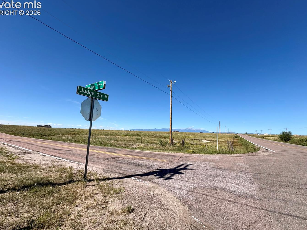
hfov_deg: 98.0
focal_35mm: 15
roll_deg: -2.7
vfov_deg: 81.7
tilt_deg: +8.8
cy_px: 110
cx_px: 143
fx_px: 133
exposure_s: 1/2494
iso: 50
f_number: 2.2
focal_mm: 2.22
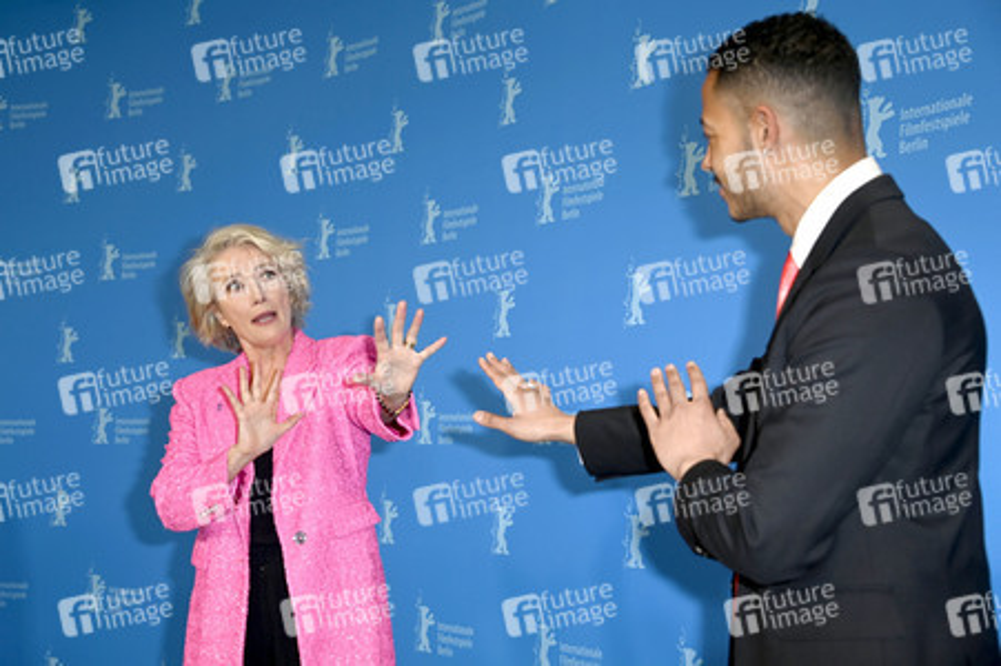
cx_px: 500
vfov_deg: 21.9
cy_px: 333
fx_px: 1723
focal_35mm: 62
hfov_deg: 32.4
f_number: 5.6
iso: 800
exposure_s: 1/200
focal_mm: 62
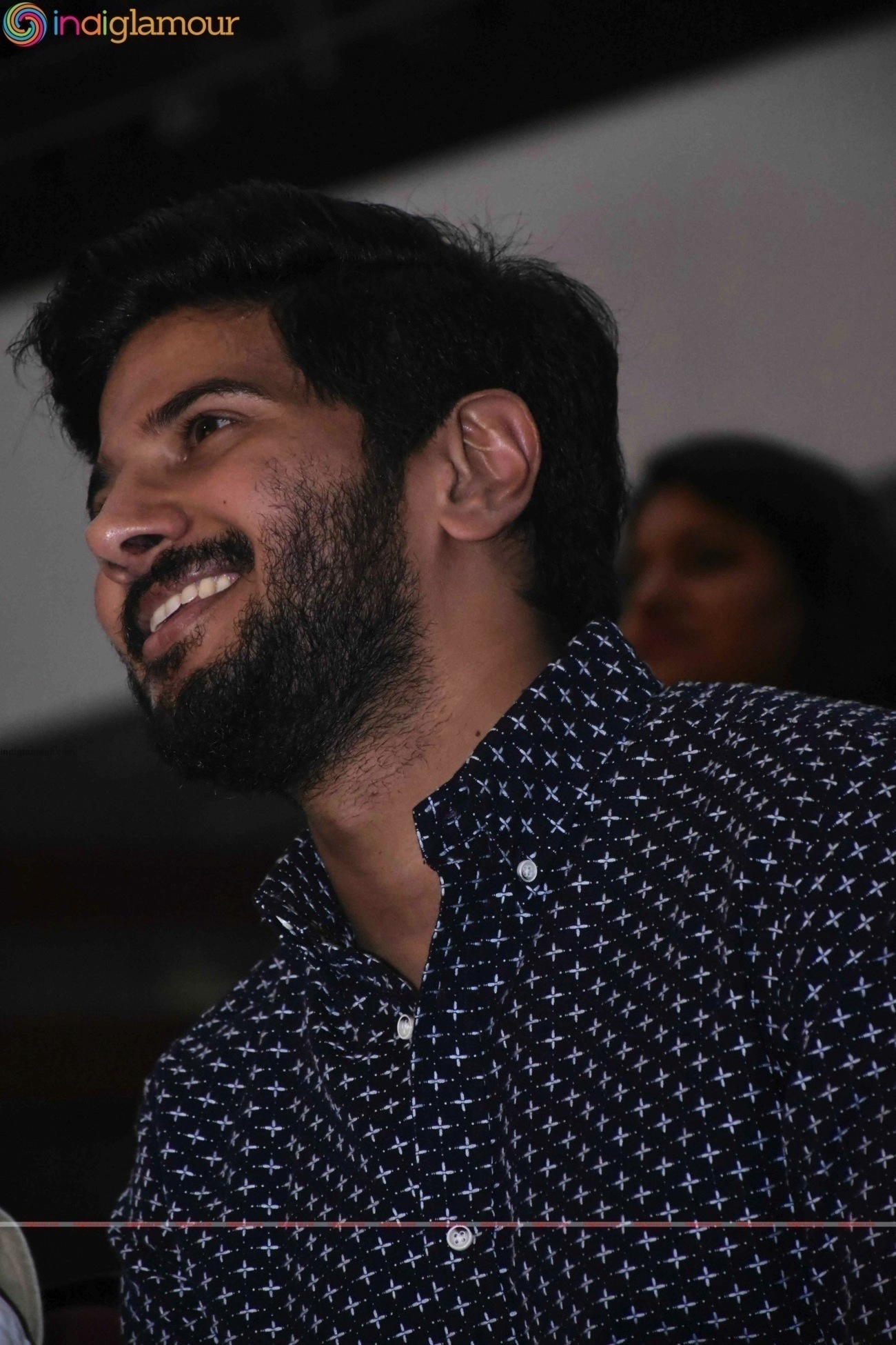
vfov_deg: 9.8
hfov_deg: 6.5
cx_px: 448
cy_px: 672
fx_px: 7839
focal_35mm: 210
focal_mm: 140
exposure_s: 1/100
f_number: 5.6
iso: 8000
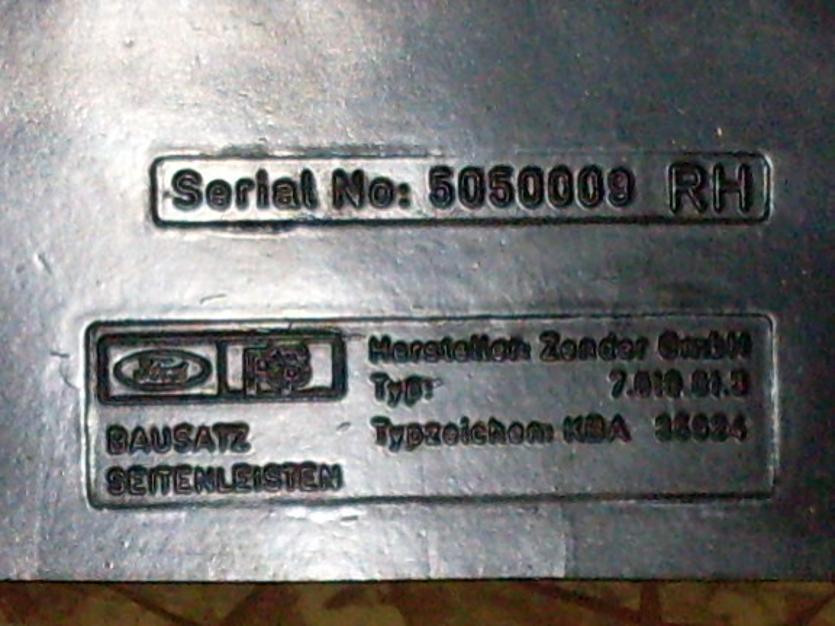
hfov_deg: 49.0
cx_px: 418
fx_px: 917
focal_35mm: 38
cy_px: 313
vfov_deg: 37.7
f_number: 2.8
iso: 100
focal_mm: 6.3
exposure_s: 1/45
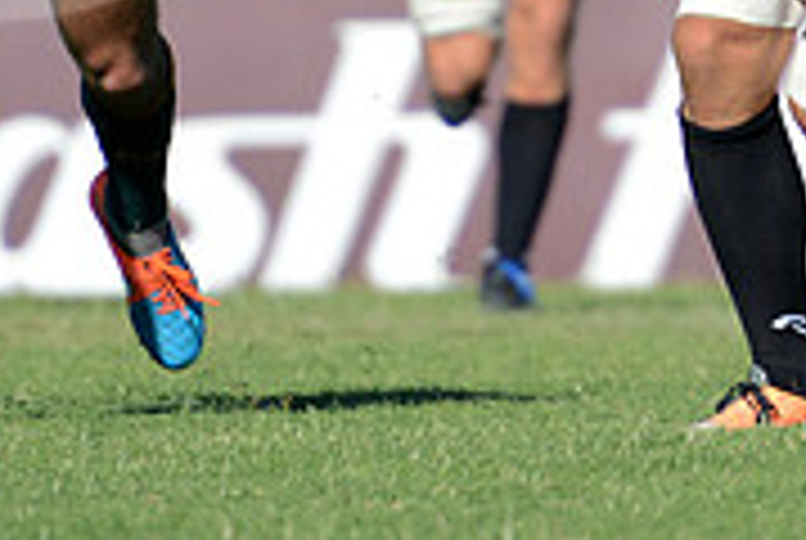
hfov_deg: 2.4
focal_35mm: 874
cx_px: 770
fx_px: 19600
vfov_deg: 1.6
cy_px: -299
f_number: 4
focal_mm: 270
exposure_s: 1/1250
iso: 320
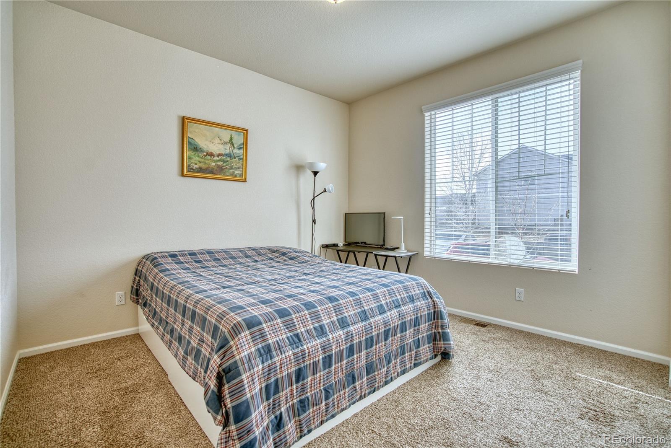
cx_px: 336
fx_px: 298
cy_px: 224
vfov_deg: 73.8
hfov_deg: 96.7
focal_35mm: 16
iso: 500
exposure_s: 1/250
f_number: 4
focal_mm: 16
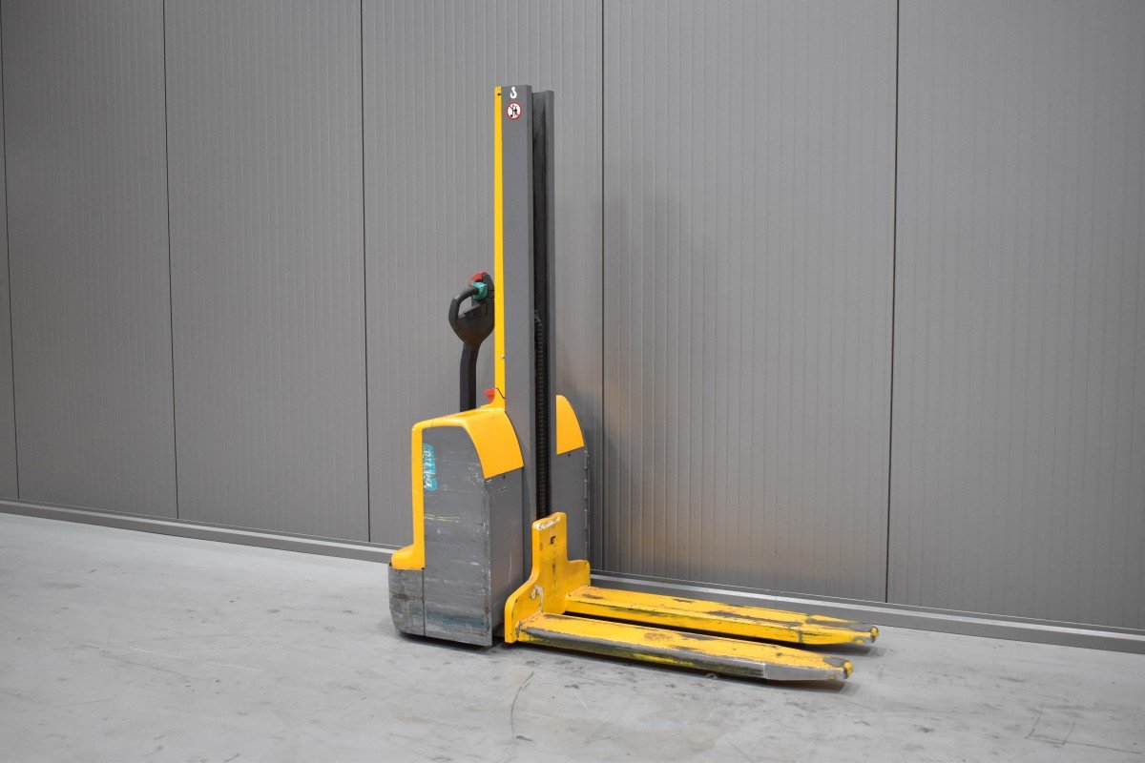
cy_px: 382
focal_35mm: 36
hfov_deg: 53.1
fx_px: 1145
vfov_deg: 36.9
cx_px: 572
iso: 1250
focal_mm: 24
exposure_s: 1/60
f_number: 4.5
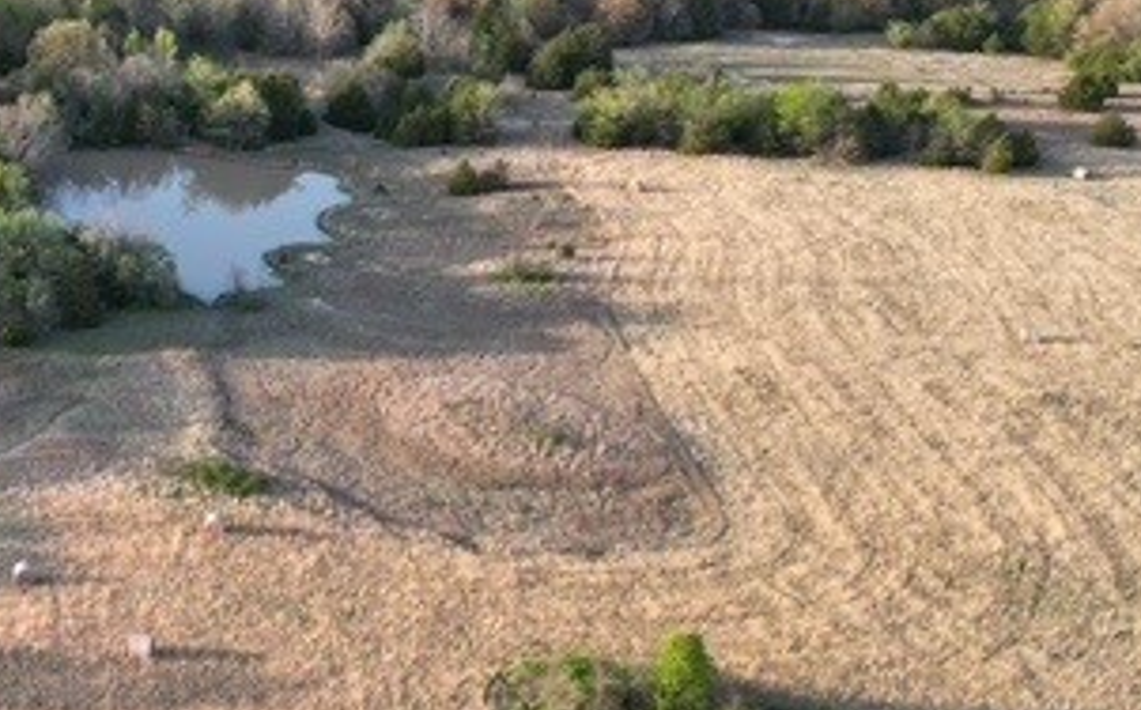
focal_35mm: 54
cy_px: 495
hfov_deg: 34.3
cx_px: 4
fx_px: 1677
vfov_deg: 23.8
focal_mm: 6.72
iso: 200
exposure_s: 1/500
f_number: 1.7
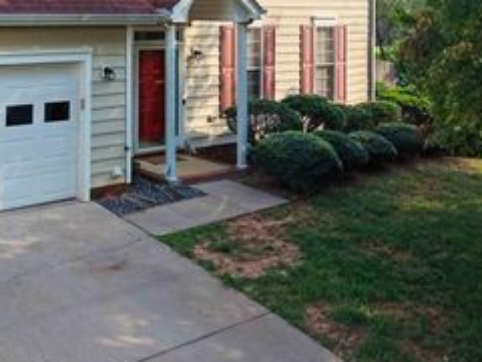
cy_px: 7
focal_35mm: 50
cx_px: 112
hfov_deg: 37.1
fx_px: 696
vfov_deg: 27.6
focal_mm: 8.67
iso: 280
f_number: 1.8
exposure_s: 1/2000
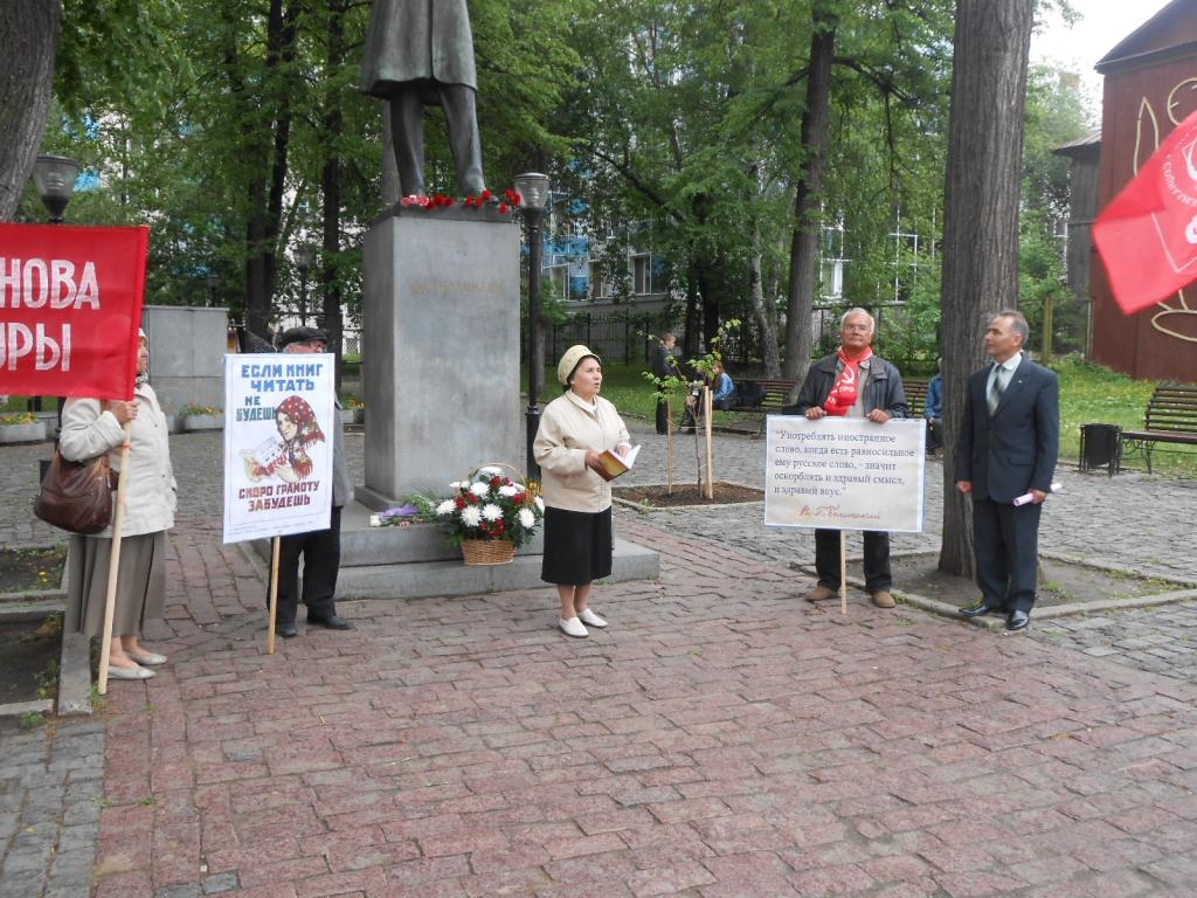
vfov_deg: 41.8
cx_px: 598
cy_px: 449
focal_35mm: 34
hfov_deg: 54.0
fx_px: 1176
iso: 100
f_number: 3.9
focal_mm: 6
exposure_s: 1/30
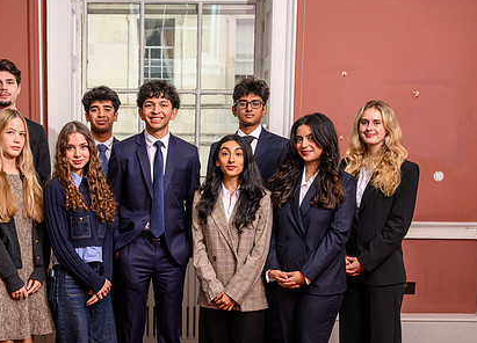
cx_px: 144
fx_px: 788
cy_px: 228
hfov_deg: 33.3
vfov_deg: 24.5
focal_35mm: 58
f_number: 6.3
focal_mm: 39
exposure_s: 1/200
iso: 125
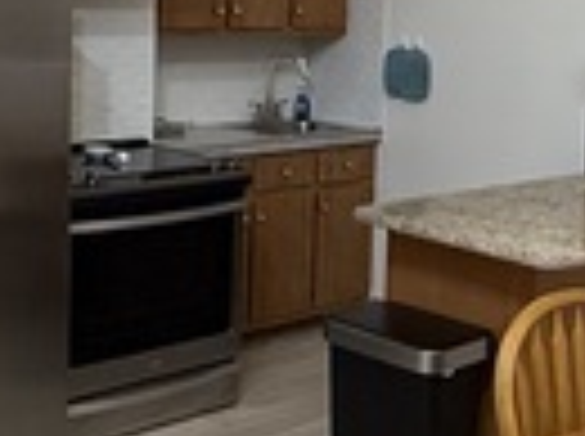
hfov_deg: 26.7
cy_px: 49
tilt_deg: -4.1
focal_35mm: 72
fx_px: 1215
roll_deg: -2.3
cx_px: 452
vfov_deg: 20.0
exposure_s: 1/60
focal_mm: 2.22
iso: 250
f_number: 2.2
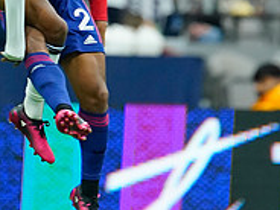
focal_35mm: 1416
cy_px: -87
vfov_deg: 1.1
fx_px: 11454
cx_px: 56
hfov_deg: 1.4
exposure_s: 1/1600
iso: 5000
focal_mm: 600
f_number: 4
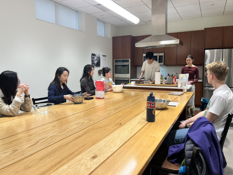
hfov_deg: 65.3
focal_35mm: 27
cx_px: 116
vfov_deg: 51.4
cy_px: 88
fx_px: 182
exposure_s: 1/120
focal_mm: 5.1
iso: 125
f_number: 1.6
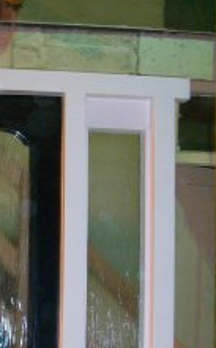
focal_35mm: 84
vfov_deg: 23.7
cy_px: 337
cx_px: -84
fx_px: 793
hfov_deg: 14.7
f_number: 2.8
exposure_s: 1/60
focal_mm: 5.7
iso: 160
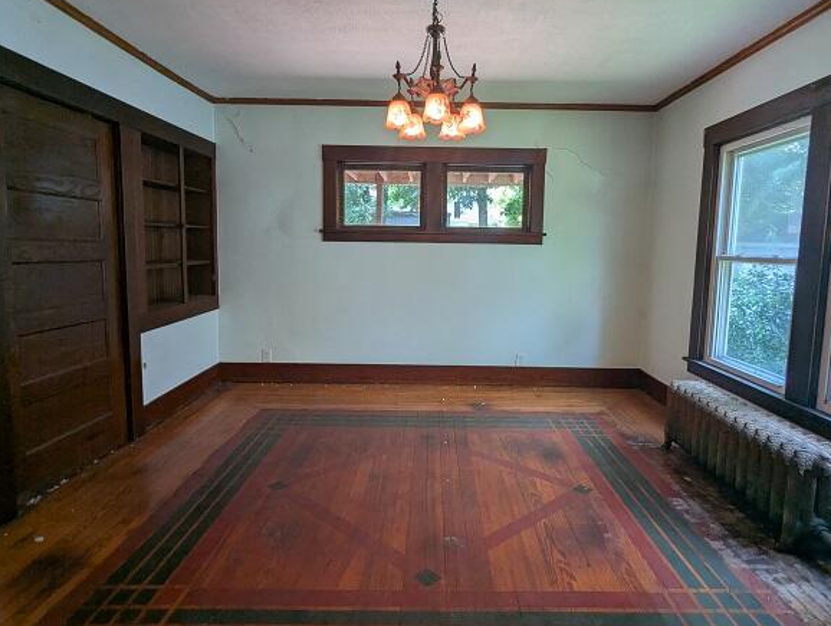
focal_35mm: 18
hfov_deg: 87.6
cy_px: 289
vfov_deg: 71.6
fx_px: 433
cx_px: 436
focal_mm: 2.35
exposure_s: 1/60
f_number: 2.2
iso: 57
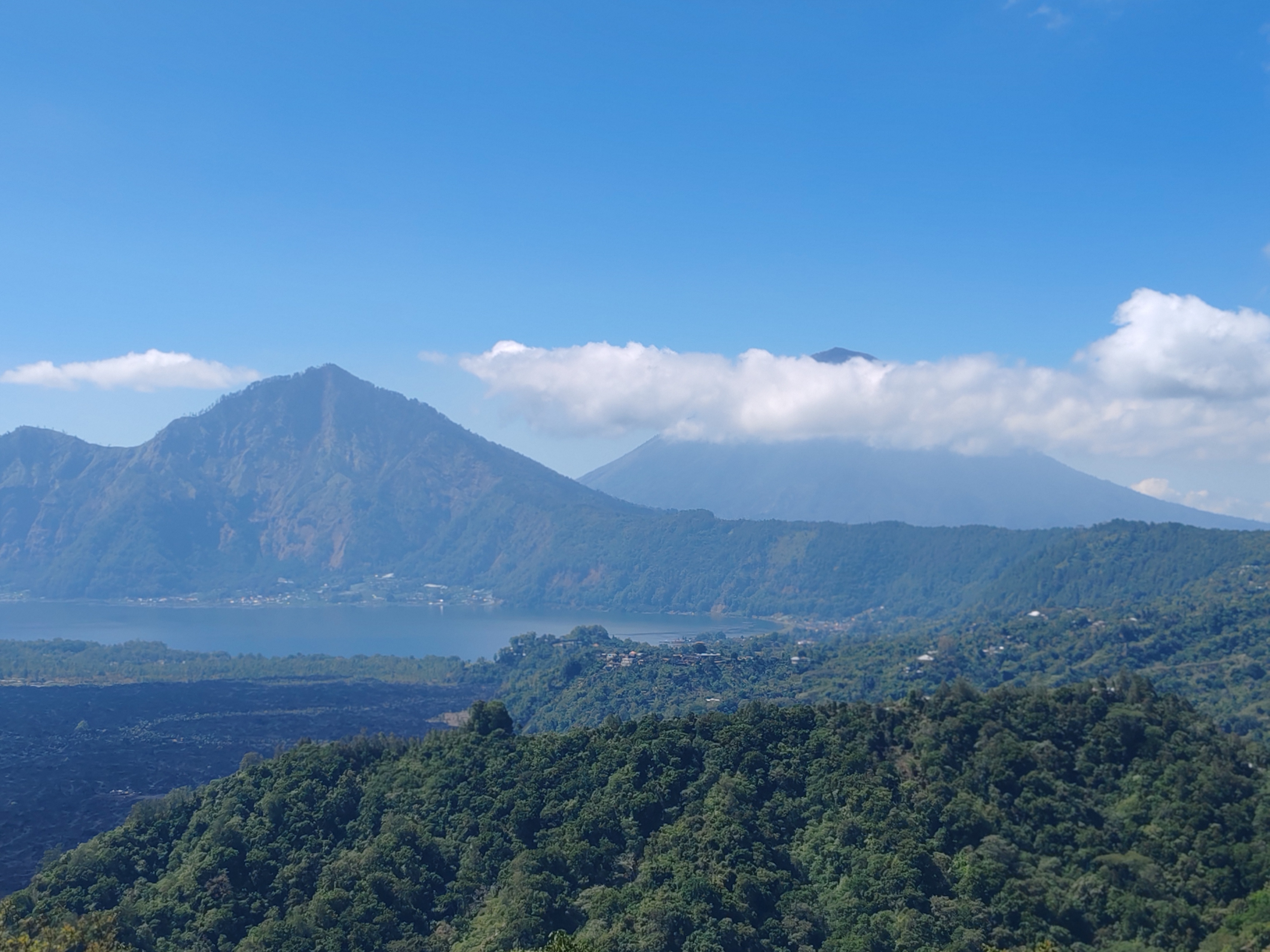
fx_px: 1981
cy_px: 476
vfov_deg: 27.0
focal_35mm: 54
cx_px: 635
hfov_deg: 35.5
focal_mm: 6.12
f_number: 2.4
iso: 50
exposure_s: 1/700
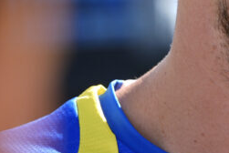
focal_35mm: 662
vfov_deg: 2.1
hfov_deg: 3.1
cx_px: 349
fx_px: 4216
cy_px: 96
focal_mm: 130
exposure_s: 1/250
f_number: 5.6
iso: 200
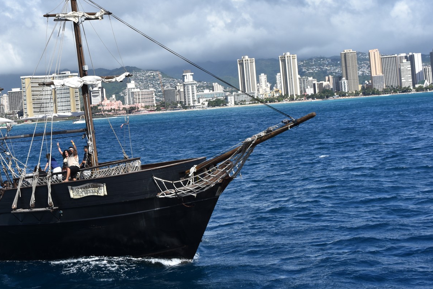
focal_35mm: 65
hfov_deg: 30.3
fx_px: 779
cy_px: 87
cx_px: 90
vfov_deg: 20.9
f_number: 8
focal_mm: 27
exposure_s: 1/500
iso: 125
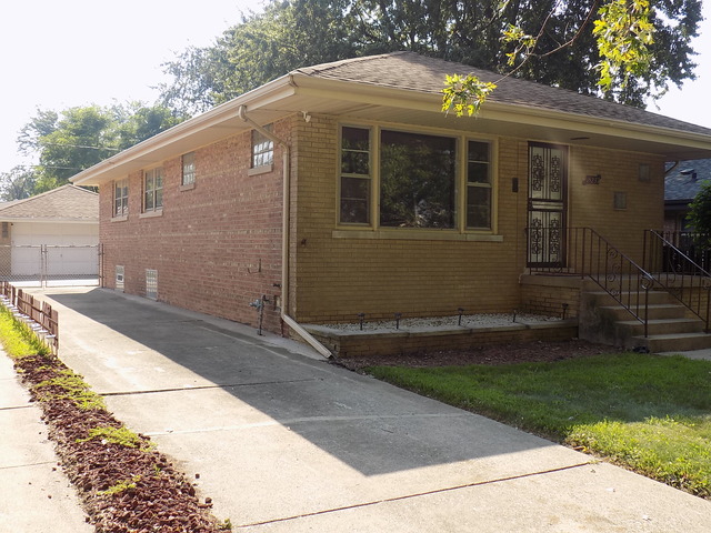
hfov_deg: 54.0
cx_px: 356
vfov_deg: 41.8
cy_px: 266
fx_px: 698
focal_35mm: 34
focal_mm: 6.1
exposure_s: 1/250
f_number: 3.4
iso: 80
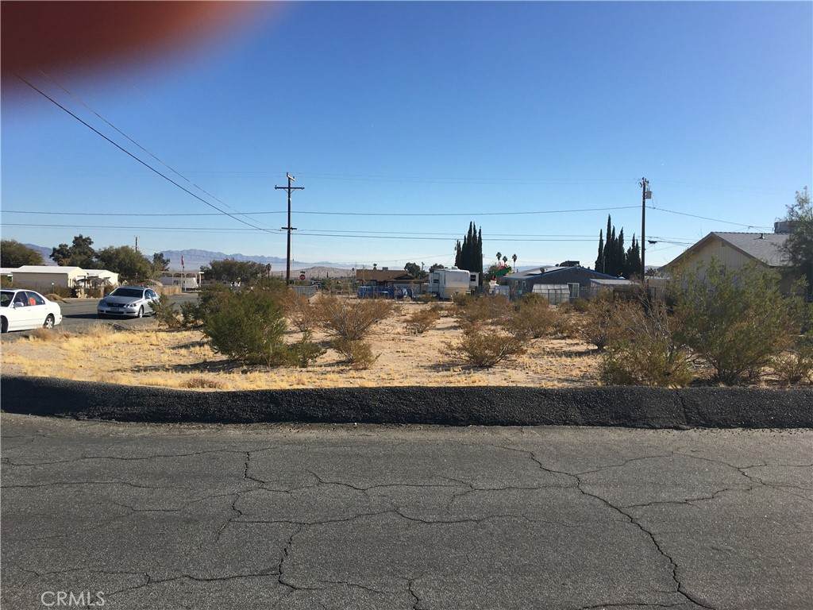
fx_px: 681
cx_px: 406
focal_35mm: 29
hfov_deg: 61.7
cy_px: 305
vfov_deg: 48.2
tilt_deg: -2.4
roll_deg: -1.4
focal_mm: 4.15
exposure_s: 1/2024
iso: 25
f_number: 2.2
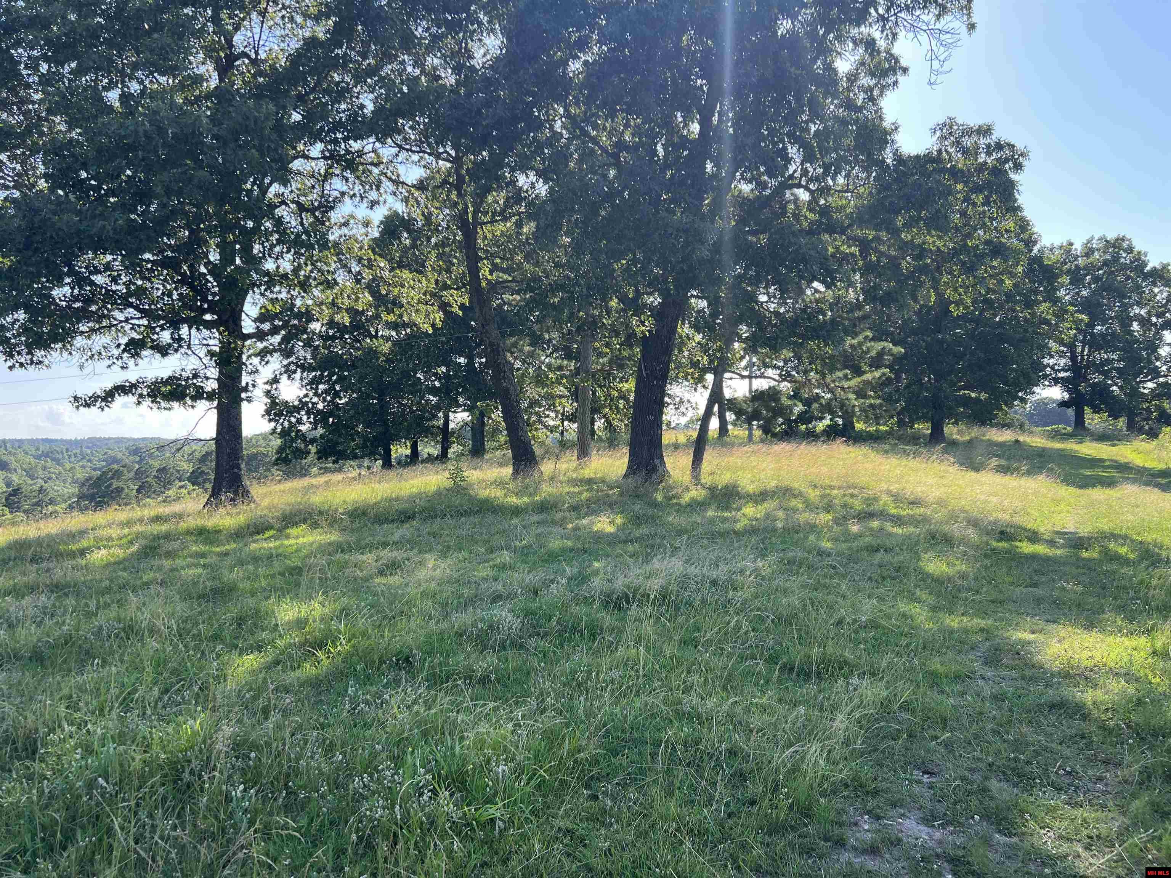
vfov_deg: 53.1
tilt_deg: +1.8
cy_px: 439
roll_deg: +1.3
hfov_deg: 67.3
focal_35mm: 26
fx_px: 880
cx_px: 586
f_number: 1.5
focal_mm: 5.7
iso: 50
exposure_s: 1/887
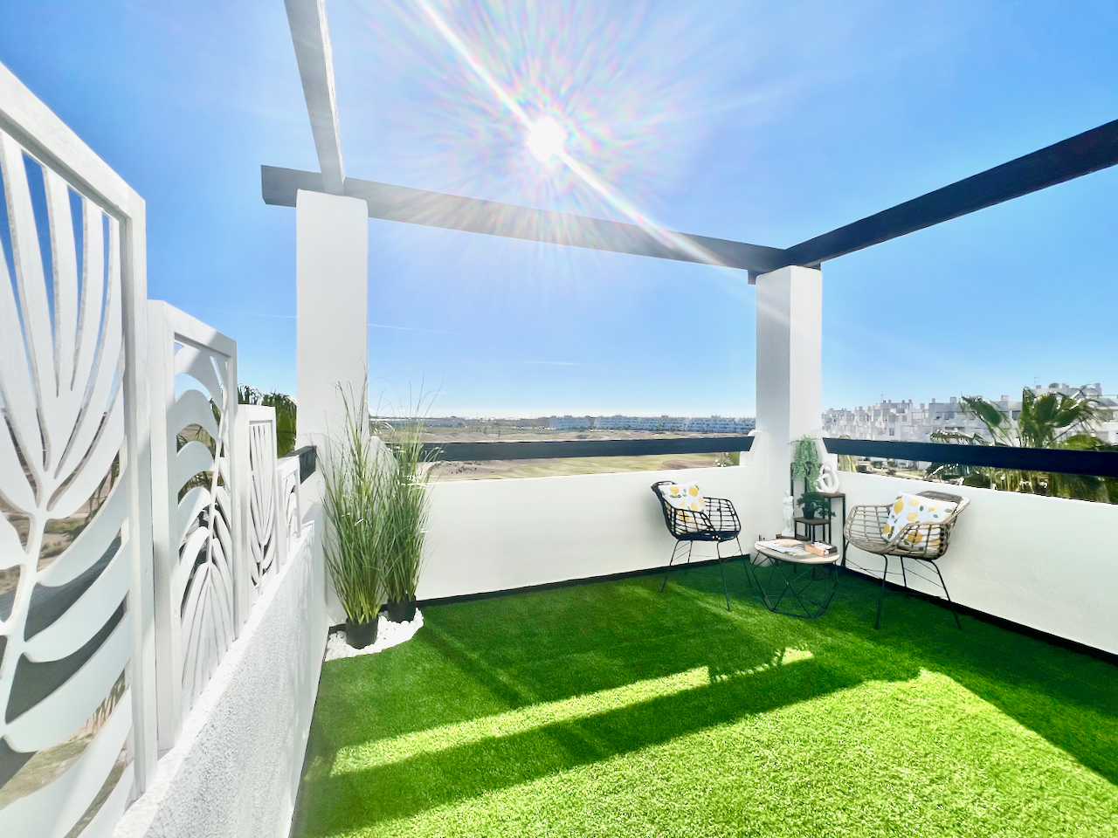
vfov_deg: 89.9
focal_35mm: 13
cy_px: 419
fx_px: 420
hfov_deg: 106.2
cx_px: 559
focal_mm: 1.57
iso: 32
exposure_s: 1/5000
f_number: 1.8
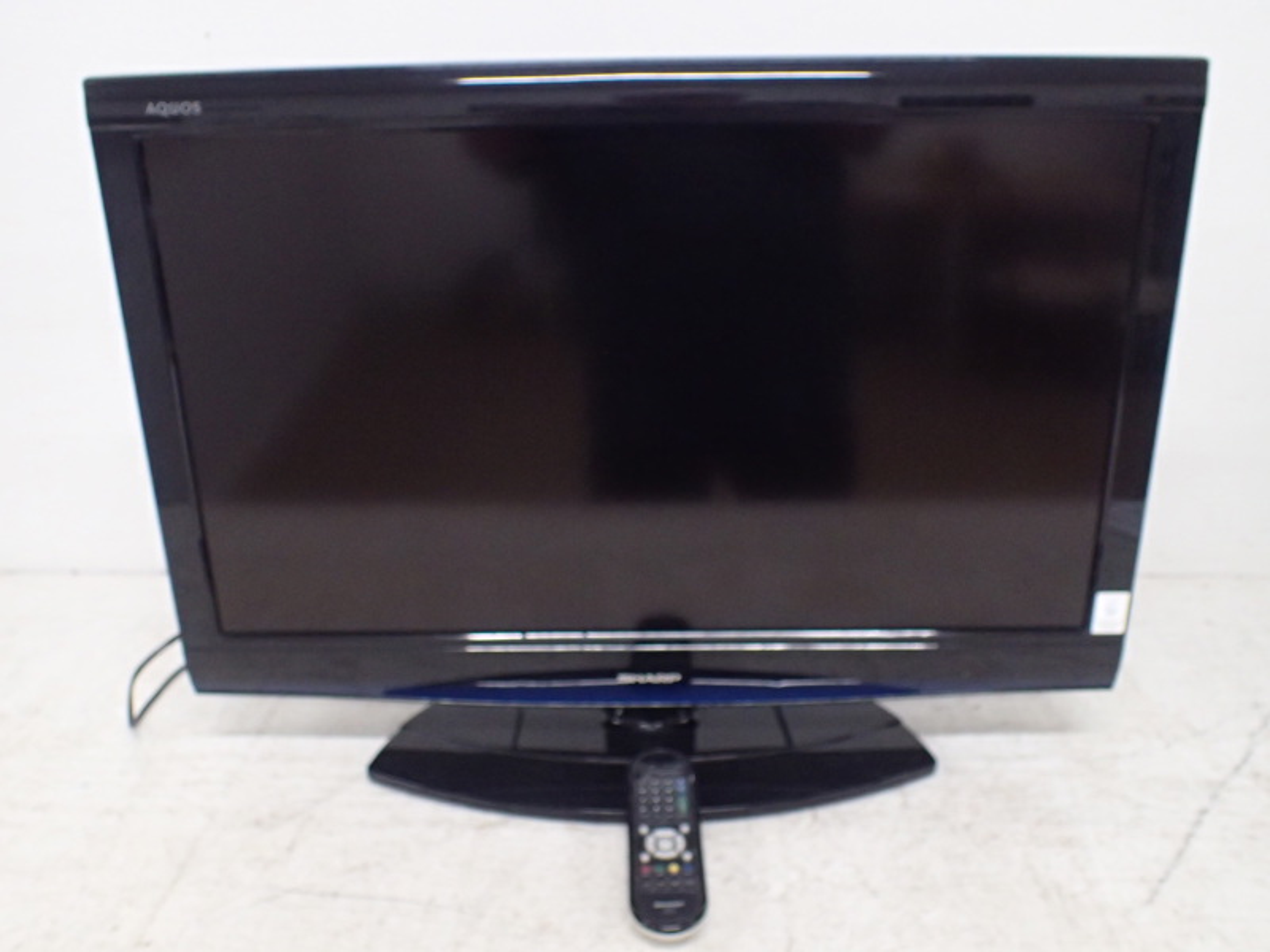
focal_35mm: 30
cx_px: 635
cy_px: 476
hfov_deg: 60.0
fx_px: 1101
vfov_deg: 46.8
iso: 800
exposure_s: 1/125
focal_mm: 5.5
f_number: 2.3
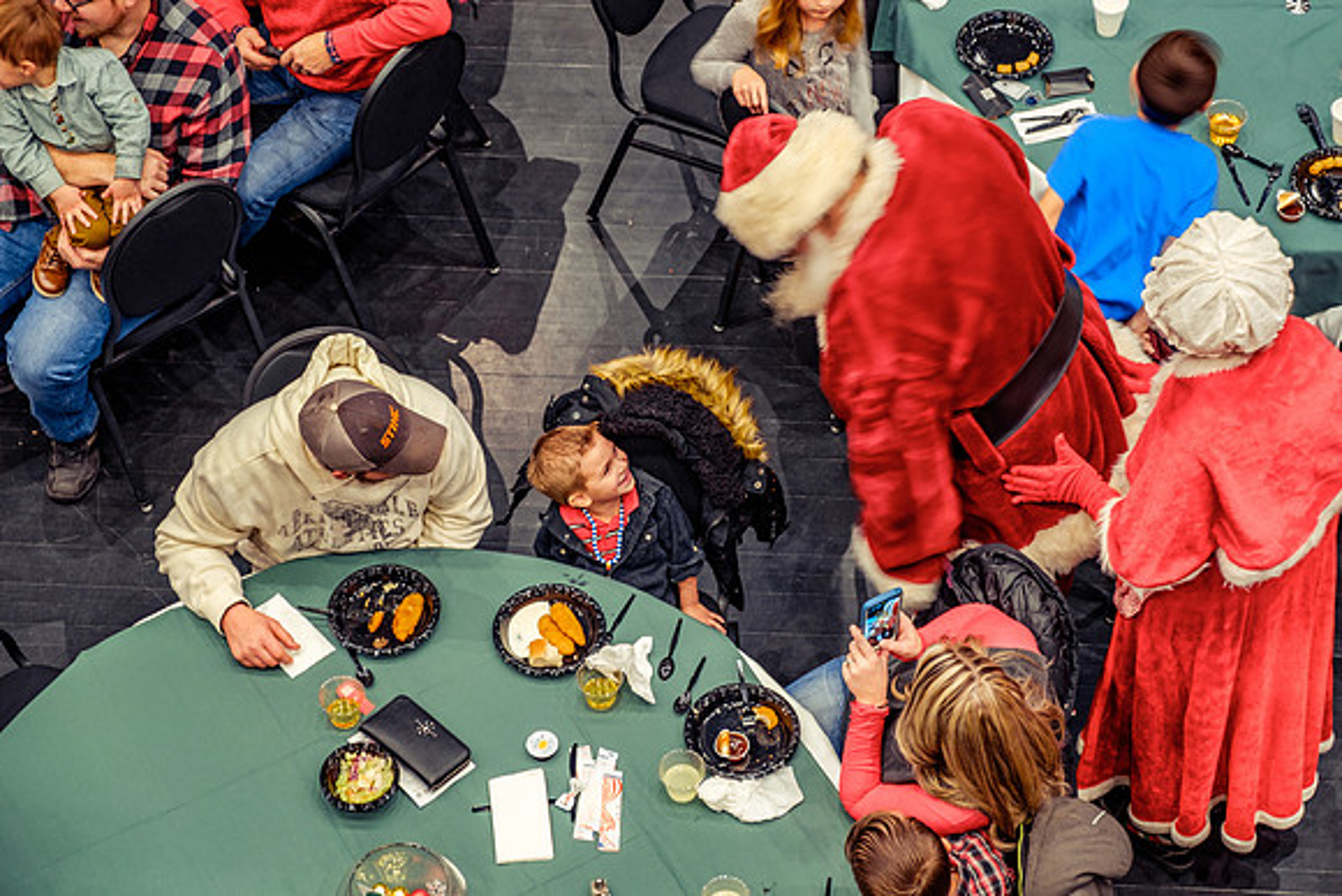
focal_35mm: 82
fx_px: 3052
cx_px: 747
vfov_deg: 16.7
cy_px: 400
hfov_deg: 24.8
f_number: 2.8
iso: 200
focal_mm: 48.5
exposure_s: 1/10
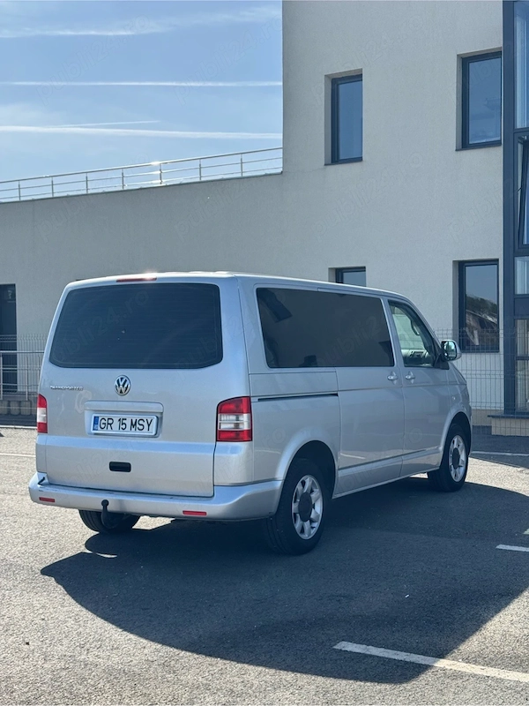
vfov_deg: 39.7
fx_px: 978
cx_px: 264
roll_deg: +0.8
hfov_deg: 30.3
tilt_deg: -0.7
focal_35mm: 48
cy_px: 353
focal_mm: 6.76
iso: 64
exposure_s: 1/2331
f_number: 1.78
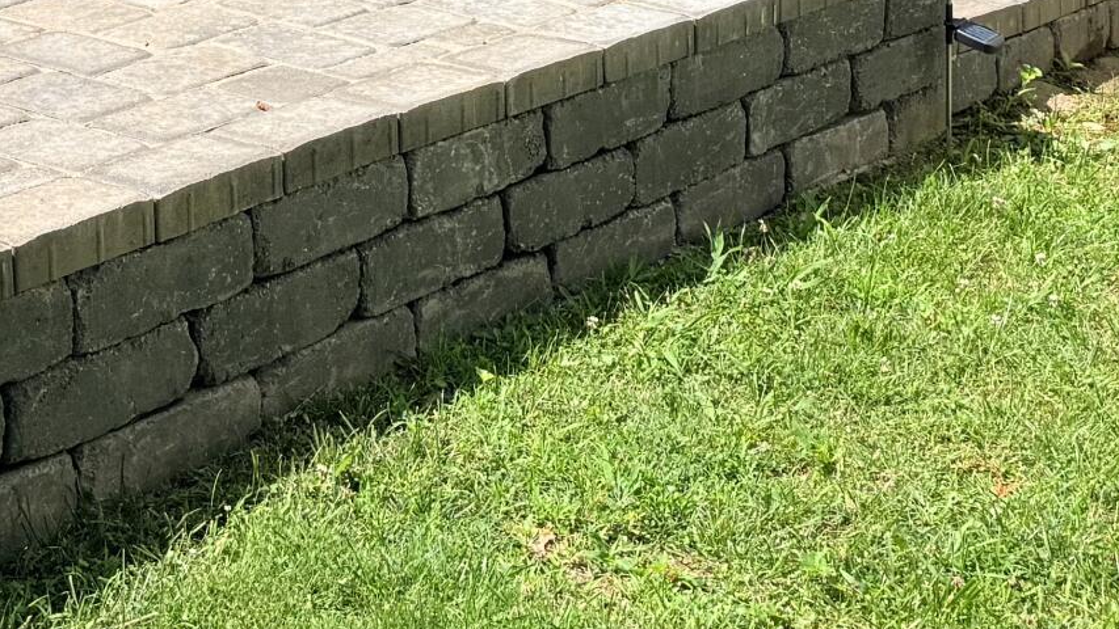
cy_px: -502
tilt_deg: -3.0
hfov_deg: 23.1
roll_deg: +1.6
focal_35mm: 92
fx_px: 2730
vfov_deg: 12.1
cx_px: 392
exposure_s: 1/2525
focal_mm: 6.76
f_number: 1.78
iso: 80
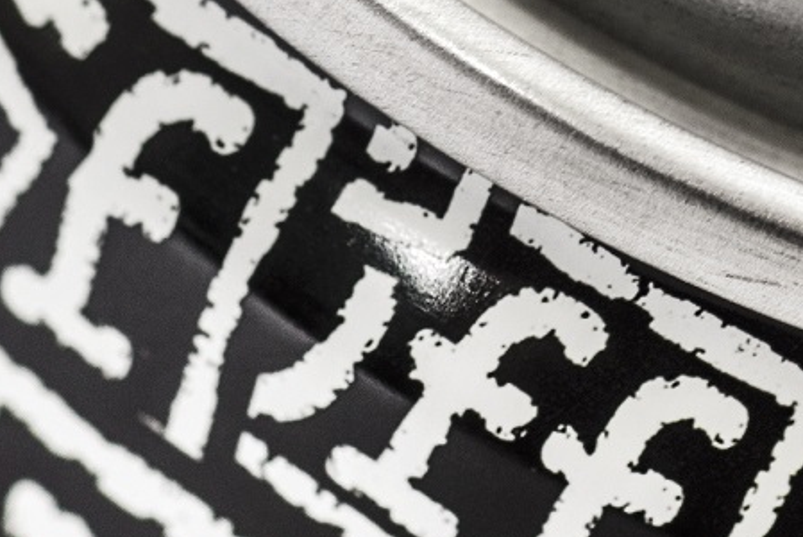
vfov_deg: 3.9
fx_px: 7901
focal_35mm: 354
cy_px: -518
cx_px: 1184
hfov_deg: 5.8
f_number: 7.1
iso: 100
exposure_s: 1/125
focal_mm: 60
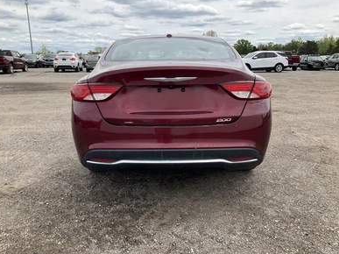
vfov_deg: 46.8
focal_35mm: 30
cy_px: 126
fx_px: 294
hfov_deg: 60.0
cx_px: 165
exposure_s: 1/1534
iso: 25
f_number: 1.8
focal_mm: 3
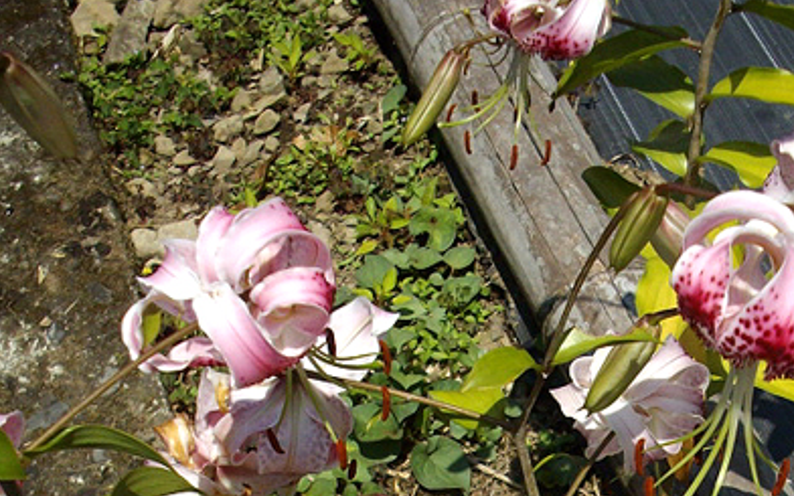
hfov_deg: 24.1
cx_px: 612
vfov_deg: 14.8
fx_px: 1839
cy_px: 626
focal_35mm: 85
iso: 80
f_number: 5.6
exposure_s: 1/500
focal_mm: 6.2
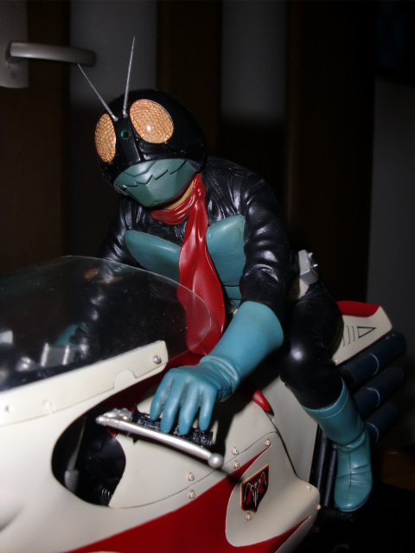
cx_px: 208
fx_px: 575
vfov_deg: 51.4
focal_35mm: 36
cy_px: 276
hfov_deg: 39.7
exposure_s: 1/30
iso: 64
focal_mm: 6.3
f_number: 7.9
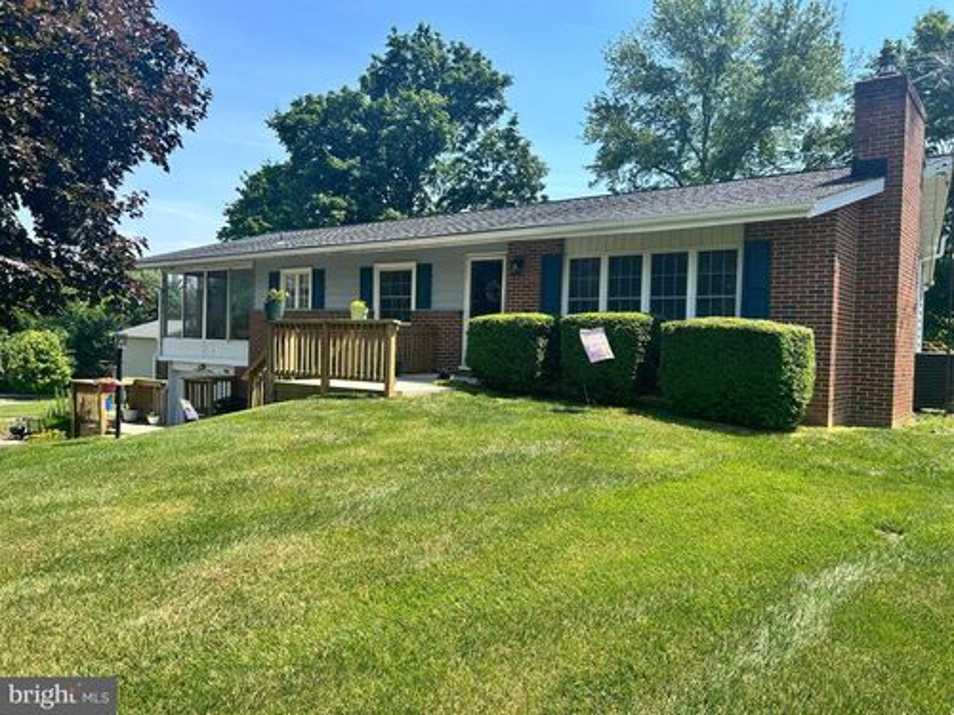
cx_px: 477
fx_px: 717
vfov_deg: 53.1
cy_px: 358
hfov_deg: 67.3
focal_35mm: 26
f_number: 1.5
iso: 50
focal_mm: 5.7
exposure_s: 1/1669
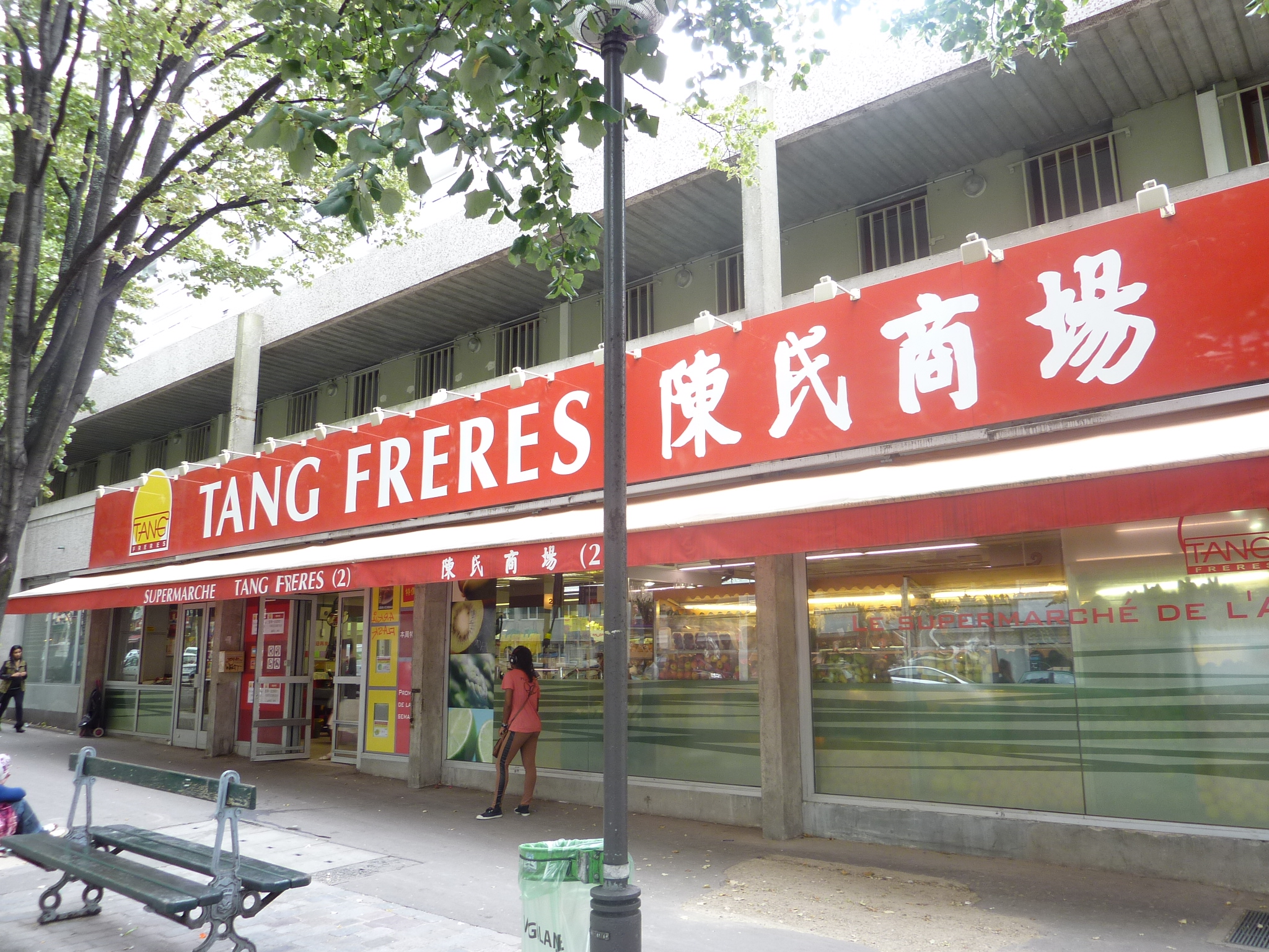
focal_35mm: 25
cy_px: 476
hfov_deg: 69.4
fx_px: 916
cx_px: 634
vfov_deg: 54.9
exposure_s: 1/40
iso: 100
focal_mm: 4.1
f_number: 3.3
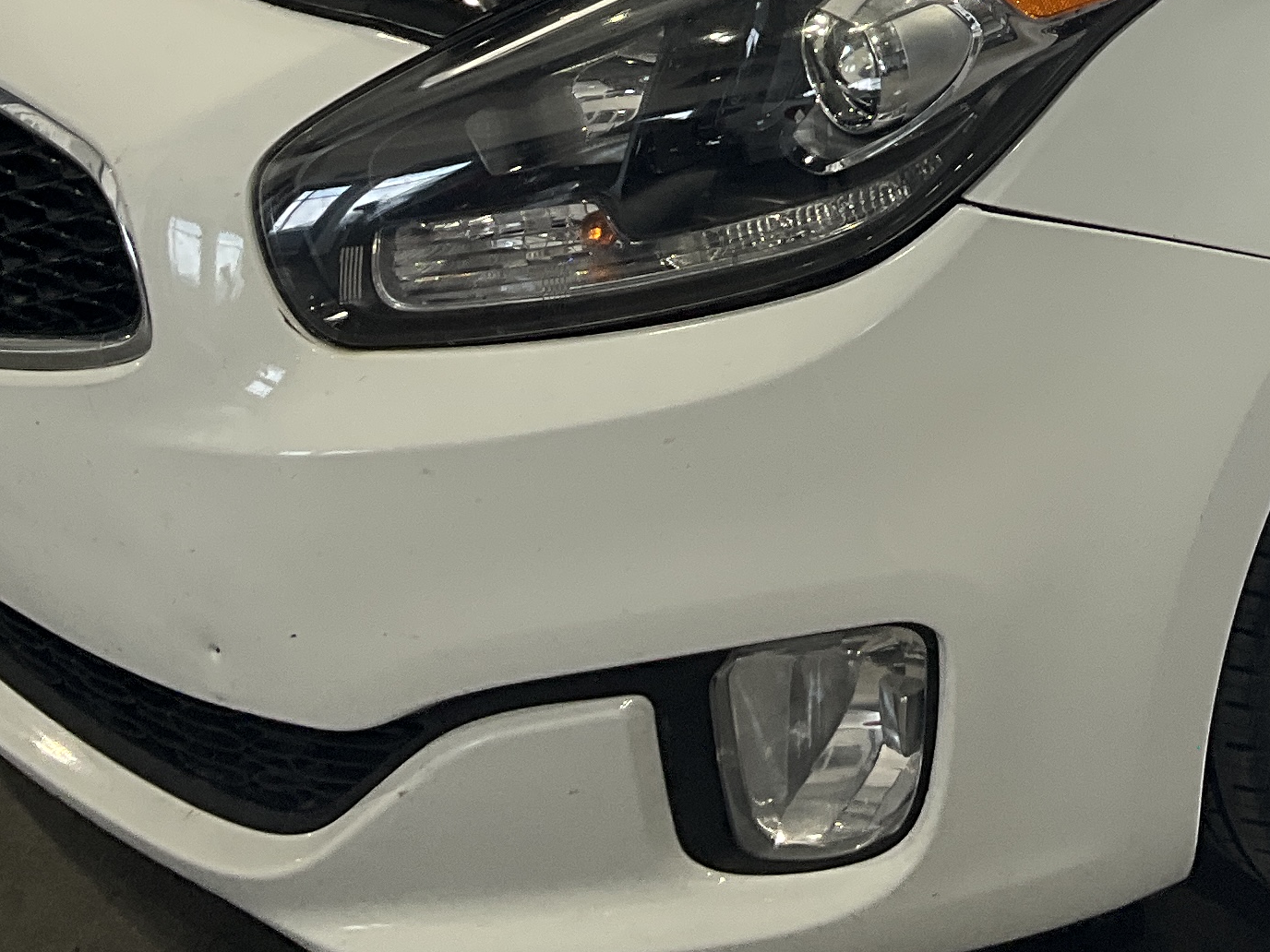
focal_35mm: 85
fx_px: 3119
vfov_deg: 16.4
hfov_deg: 21.9
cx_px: 1372
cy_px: -294
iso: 20
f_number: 1.8
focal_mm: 3
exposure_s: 1/122
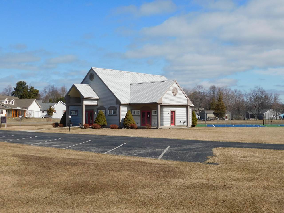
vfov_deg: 32.2
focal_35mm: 45
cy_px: 106
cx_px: 142
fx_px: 369
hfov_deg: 42.1
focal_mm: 8
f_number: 7.4
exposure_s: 1/400
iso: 125
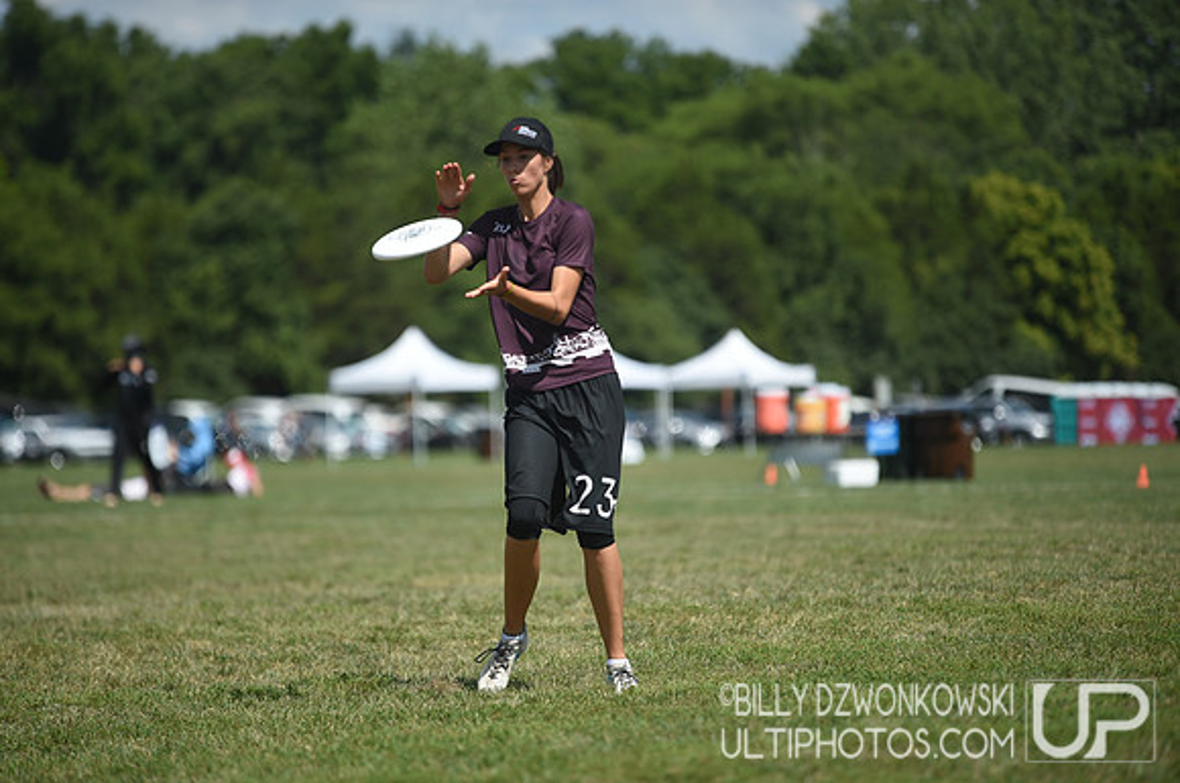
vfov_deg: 6.8
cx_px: 590
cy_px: 392
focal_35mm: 200
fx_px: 6546
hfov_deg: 10.3
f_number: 2.8
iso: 100
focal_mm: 200
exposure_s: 1/2000
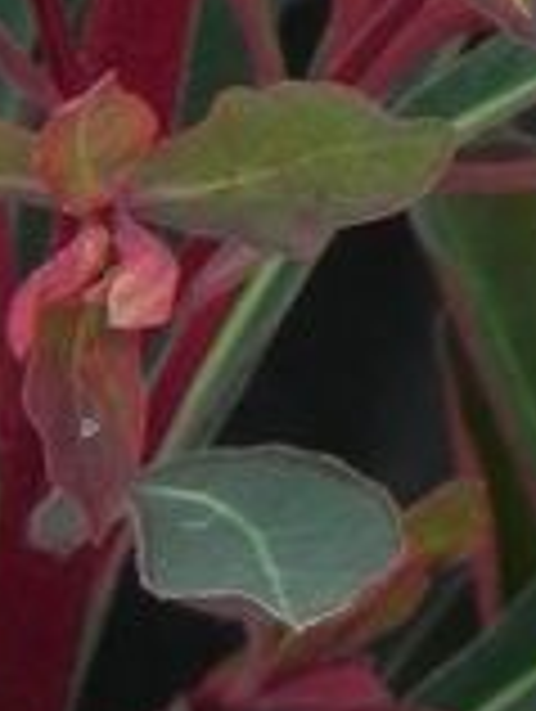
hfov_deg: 1.4
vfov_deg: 1.8
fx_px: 22073
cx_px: 81
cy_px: -526
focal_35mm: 1072
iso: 160
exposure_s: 1/80
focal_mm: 37.7
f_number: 5
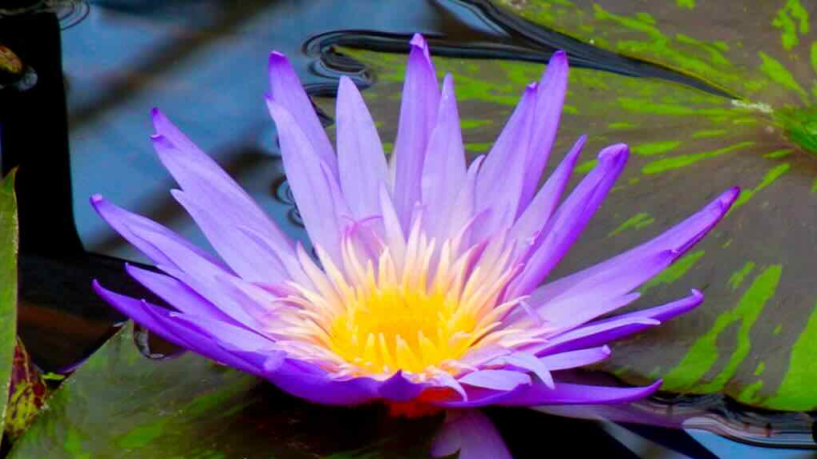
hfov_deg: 7.5
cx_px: 410
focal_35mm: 287
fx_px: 6217
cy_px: 295
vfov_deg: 4.2
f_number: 5.1
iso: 160
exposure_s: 1/35.6
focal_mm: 47.2
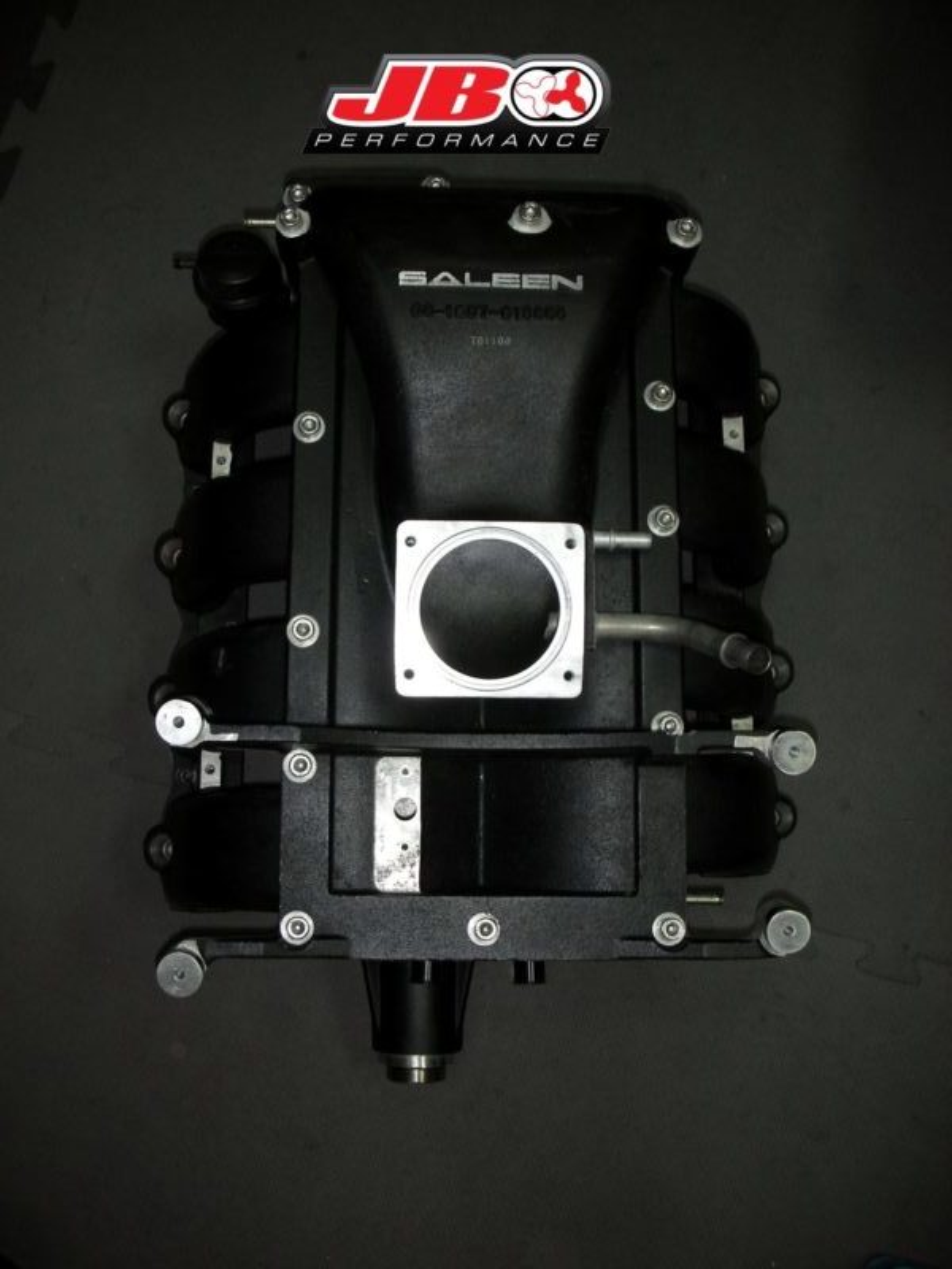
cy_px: 634
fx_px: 1283
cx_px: 476
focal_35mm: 35
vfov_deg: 52.6
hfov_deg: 40.7
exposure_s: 1/60.1
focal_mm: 5.8
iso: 50
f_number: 3
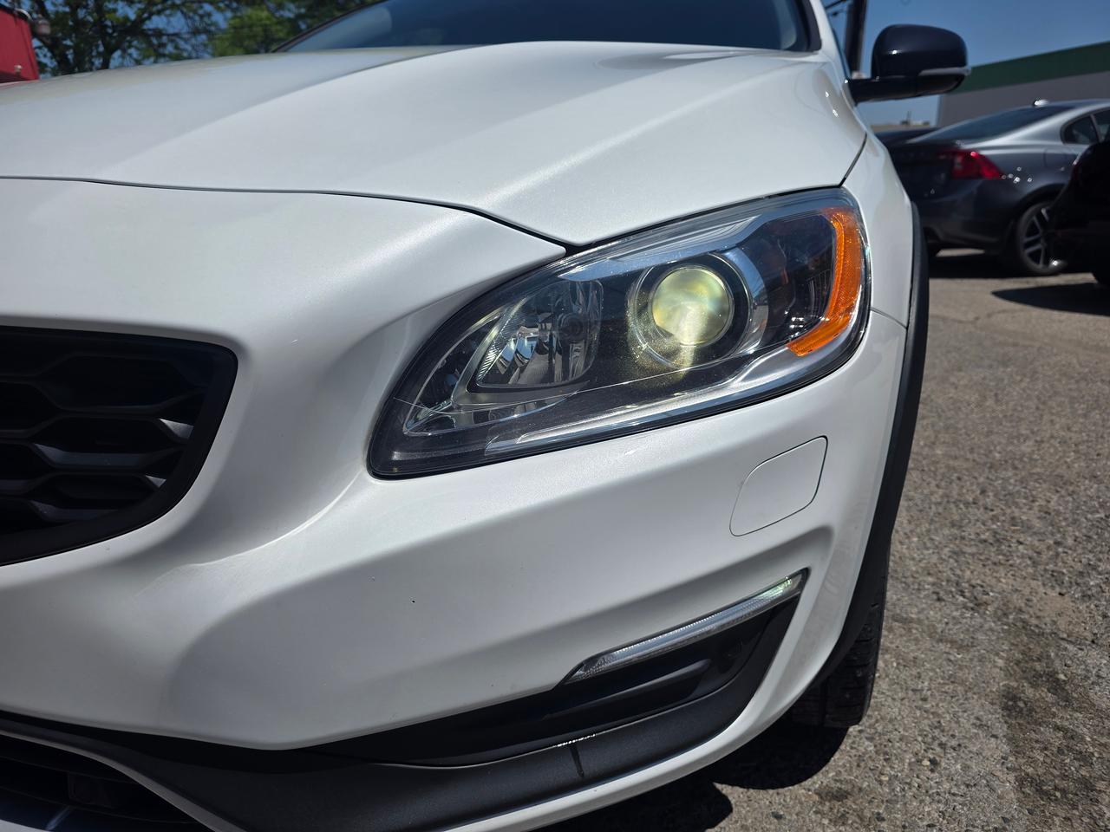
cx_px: 555
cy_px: 416
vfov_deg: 58.9
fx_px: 738
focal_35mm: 23
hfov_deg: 73.9
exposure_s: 1/7944
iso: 40
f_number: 1.7
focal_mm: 6.3
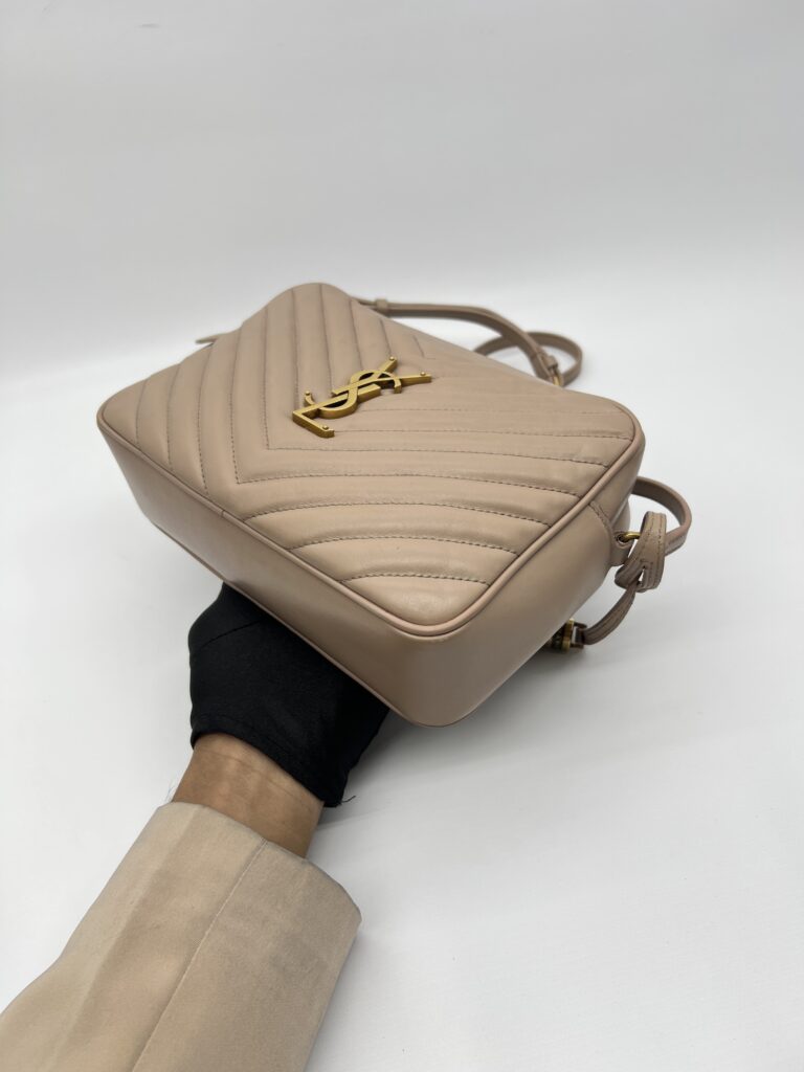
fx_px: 805
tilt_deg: -43.9
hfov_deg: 53.1
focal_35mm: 26
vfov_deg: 67.3
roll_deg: +7.8
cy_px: 536
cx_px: 402
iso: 32
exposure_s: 1/116
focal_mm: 5.7
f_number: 1.5
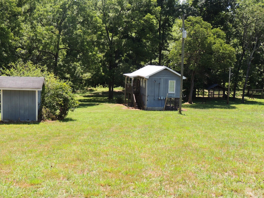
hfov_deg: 38.2
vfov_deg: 29.1
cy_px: 102
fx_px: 381
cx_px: 139
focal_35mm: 50
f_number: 3.4
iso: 100
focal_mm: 7.6
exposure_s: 1/400
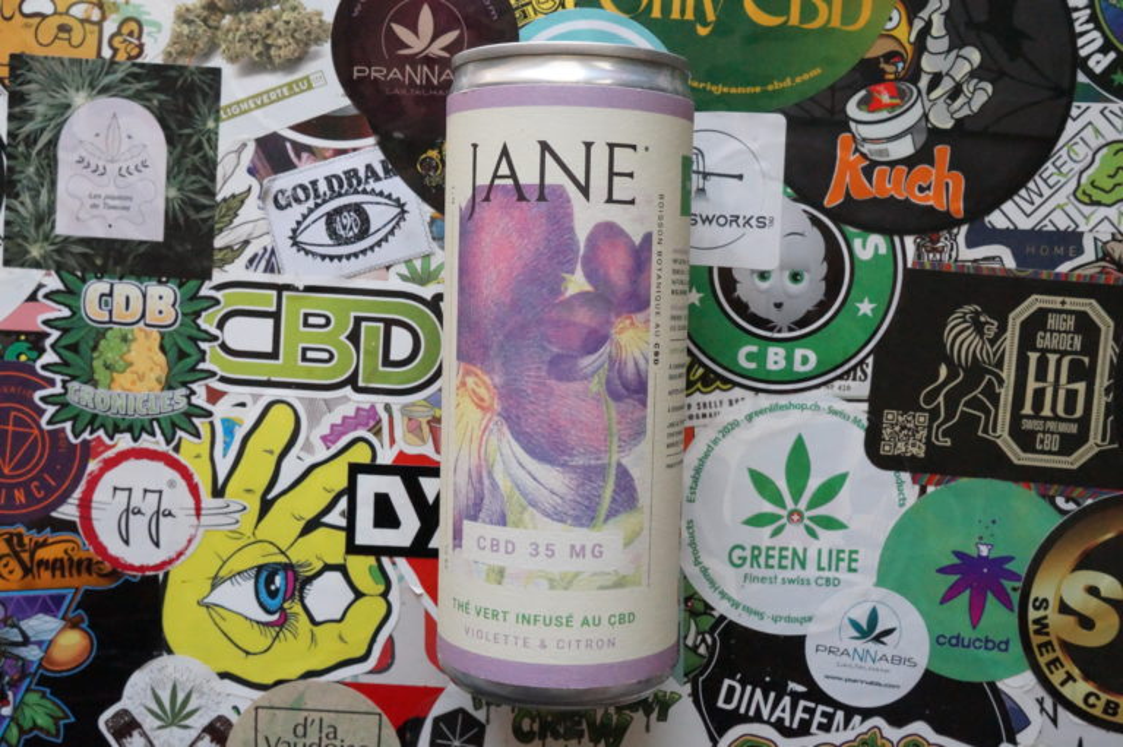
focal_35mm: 36
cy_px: 374
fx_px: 1122
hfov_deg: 53.2
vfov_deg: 36.8
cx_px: 562
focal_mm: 24
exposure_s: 1/250
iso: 6400
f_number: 13
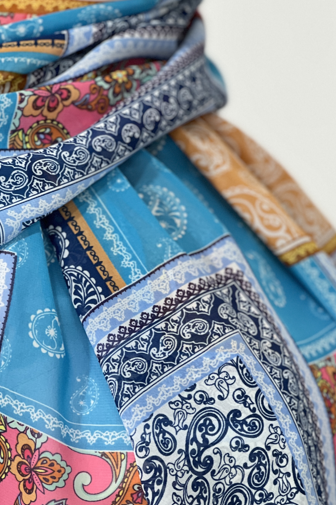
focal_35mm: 122
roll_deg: -4.1
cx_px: 142
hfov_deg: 11.2
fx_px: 1708
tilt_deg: -6.7
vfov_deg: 16.7
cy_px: 348
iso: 250
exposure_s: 1/100
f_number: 2.8
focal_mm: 9
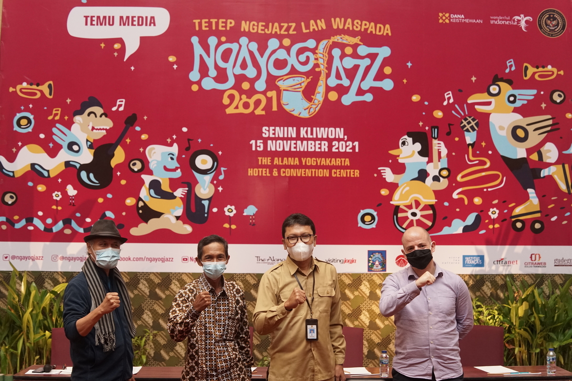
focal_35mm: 50
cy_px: 190
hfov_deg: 39.6
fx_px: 794
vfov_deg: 27.0
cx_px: 286
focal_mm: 50
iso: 2000
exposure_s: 1/125
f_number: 2.8
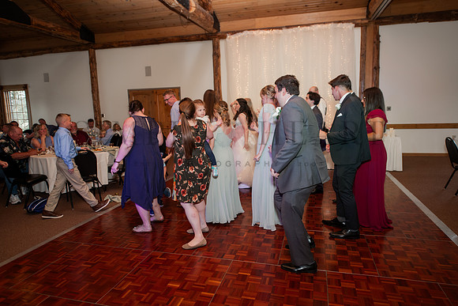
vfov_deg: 53.2
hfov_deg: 73.7
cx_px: 229
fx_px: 305
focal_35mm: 24
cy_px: 153
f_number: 3.2
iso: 500
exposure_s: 1/125
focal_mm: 24
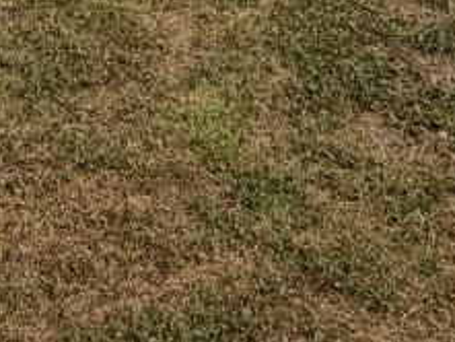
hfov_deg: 20.3
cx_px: 54
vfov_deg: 12.2
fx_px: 1249
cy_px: -491
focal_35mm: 95
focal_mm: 2.22
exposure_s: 1/284
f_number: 2.2
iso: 50
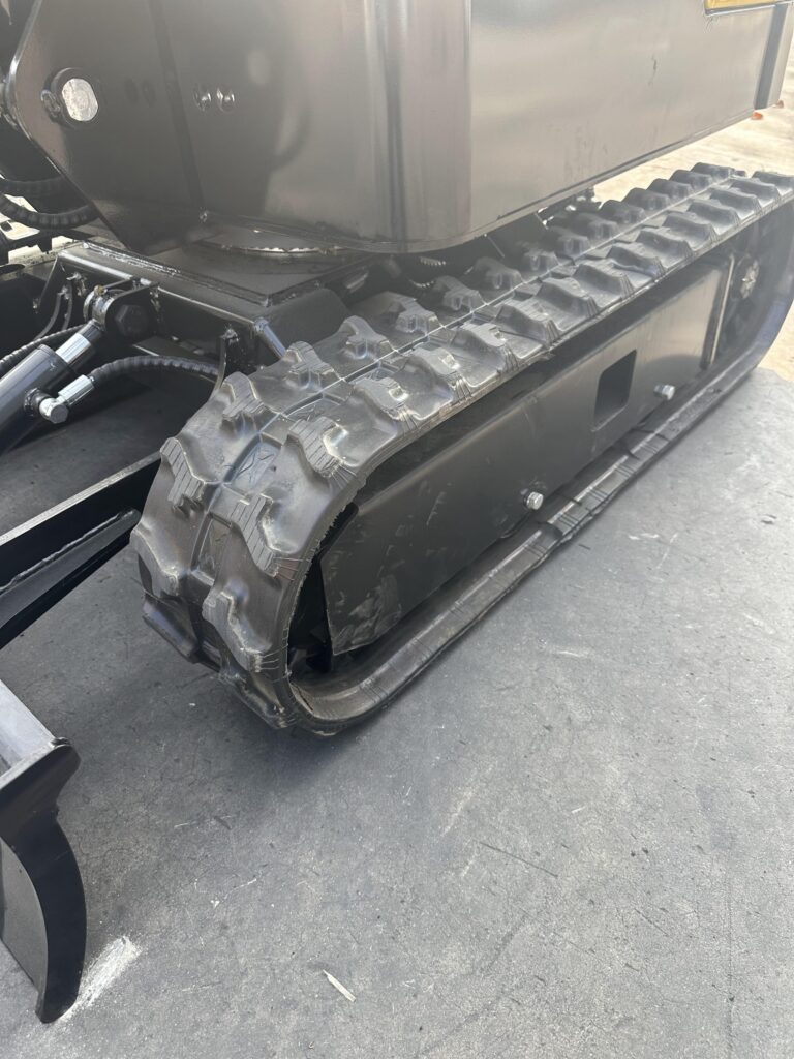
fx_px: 734
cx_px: 397
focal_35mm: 24
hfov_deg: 56.8
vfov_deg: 71.6
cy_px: 530
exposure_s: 1/355
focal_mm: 6.86
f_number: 1.78
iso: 80
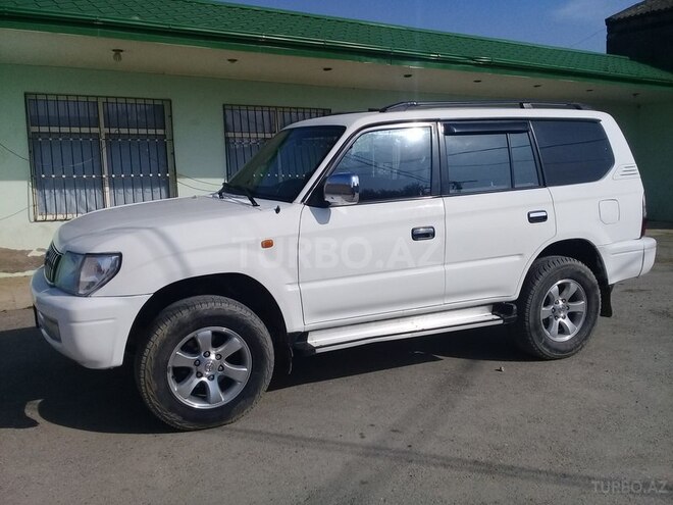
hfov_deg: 58.4
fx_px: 603
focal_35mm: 31
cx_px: 336
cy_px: 252
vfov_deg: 45.4
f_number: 2.2
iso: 50
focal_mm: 3.3
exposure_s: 1/4032
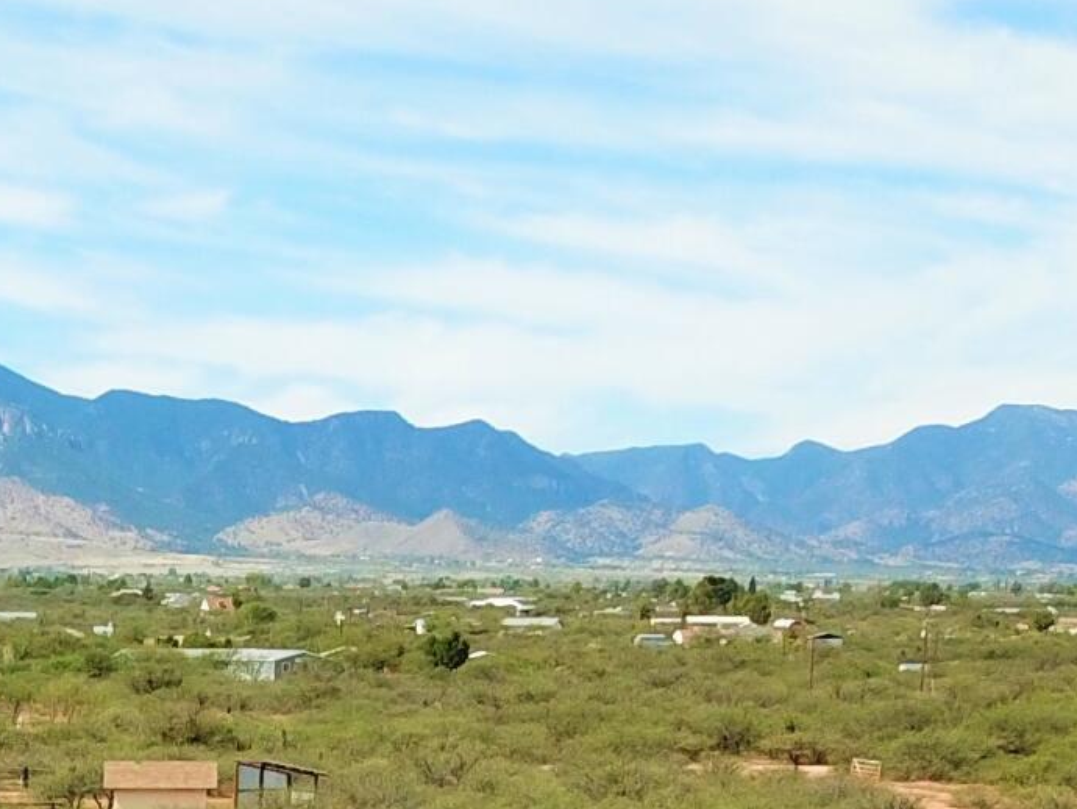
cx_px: -48
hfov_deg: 17.0
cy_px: 1393
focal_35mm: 113
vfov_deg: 12.2
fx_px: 3517
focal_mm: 4.73
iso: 100
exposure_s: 1/1361
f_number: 2.2
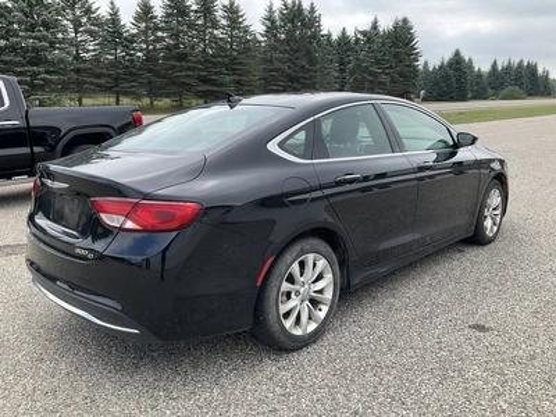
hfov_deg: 61.7
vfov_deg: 48.2
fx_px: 466
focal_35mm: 29
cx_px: 278
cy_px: 208
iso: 25
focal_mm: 3
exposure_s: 1/674
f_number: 1.8
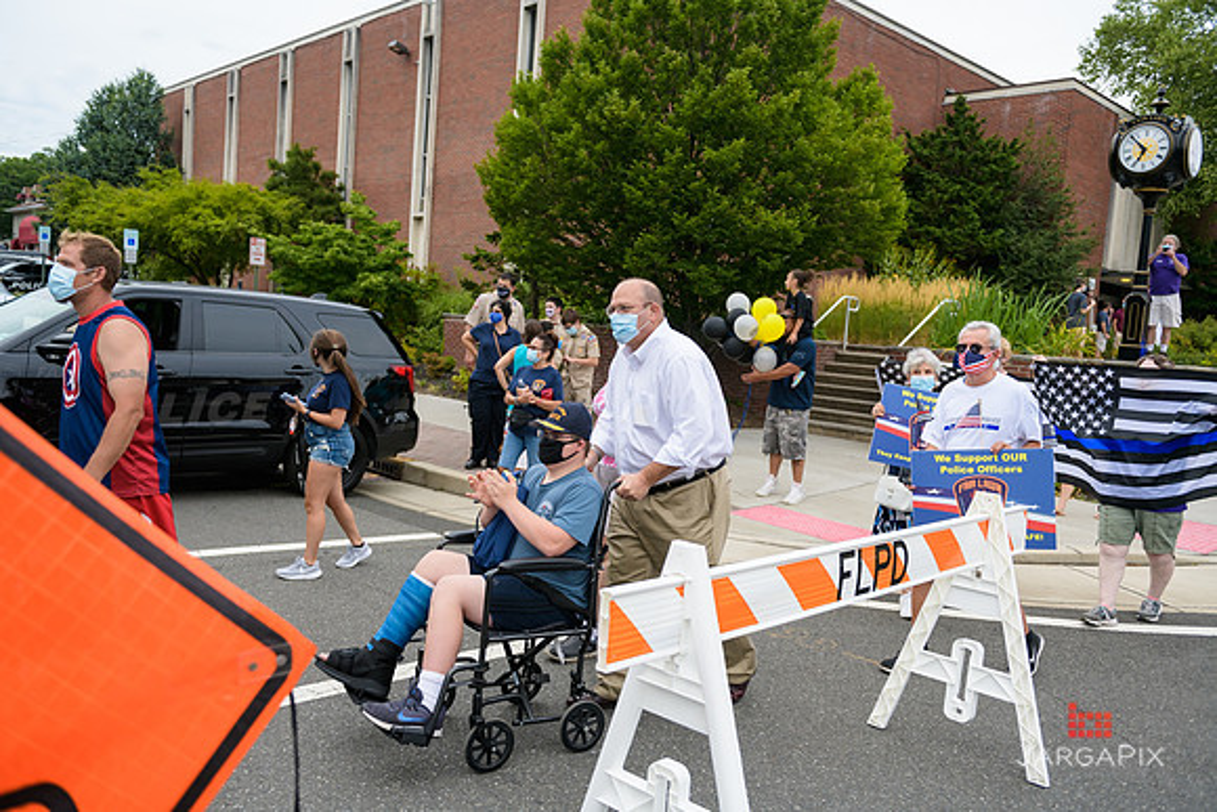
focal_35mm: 28
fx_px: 947
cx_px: 608
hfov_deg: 65.5
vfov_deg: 46.4
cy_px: 406
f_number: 3.2
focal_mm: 28
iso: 200
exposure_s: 1/640
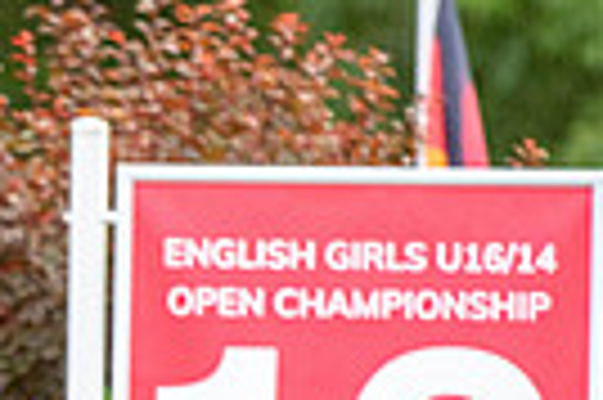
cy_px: 681
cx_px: -612
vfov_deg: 1.1
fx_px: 21782
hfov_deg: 1.6
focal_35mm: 1302
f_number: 4
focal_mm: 300
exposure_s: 1/1000
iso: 640
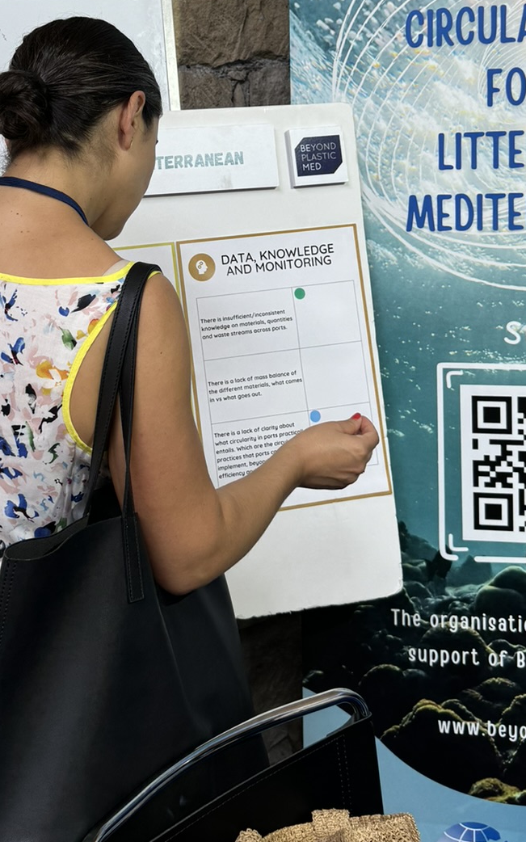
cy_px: 227
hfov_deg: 25.6
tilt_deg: -3.9
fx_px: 1147
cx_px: 154
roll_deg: +2.0
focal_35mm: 50
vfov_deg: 39.4
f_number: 1.78
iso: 64
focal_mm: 6.76
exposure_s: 1/100
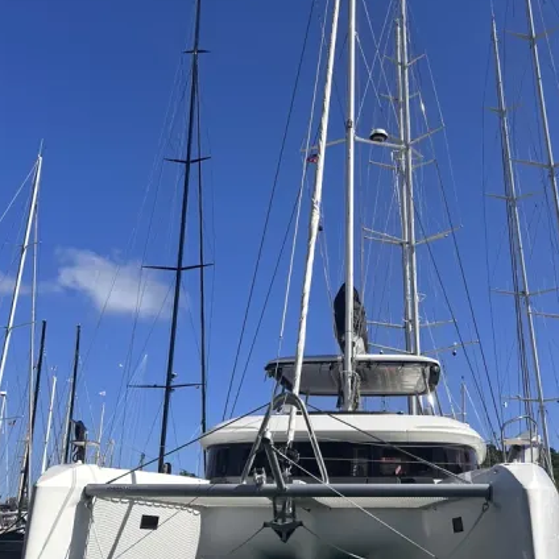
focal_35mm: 40
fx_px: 731
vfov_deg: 41.4
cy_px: 191
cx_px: 338
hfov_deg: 41.7
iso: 80
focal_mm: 6.86
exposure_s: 1/5525
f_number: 1.78
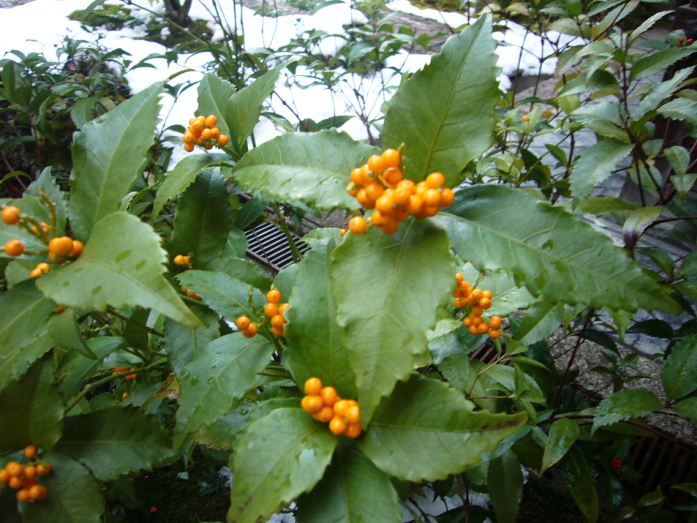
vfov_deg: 49.7
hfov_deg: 63.4
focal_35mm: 28
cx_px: 348
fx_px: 564
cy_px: 262
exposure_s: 1/25
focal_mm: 4.6
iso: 100
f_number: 2.8
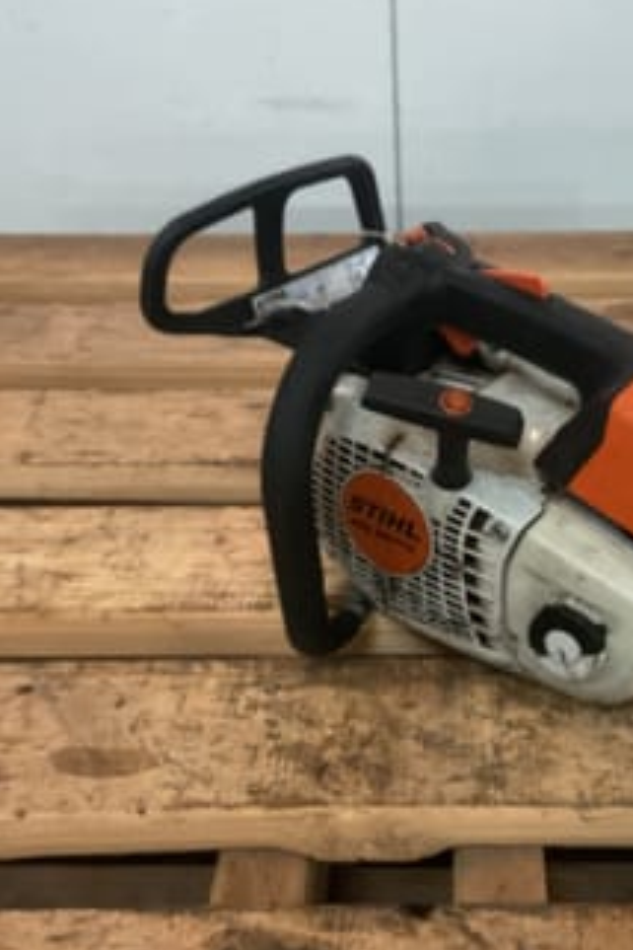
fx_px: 1240
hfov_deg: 28.3
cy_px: 540
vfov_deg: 41.8
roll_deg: +1.1
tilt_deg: -34.2
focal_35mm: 47
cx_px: 453
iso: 400
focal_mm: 3
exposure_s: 1/25
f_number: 1.8
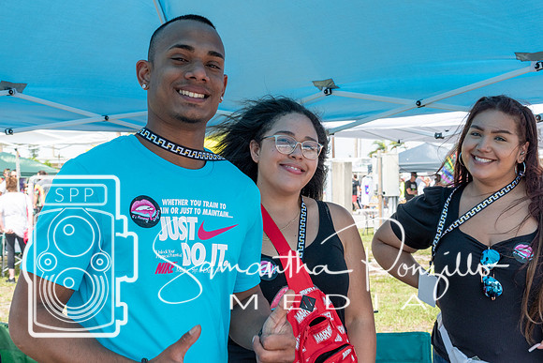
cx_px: 261
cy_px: 181
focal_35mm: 50
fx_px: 751
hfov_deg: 39.7
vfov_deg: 27.1
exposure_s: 1/400
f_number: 10
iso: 200
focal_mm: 31
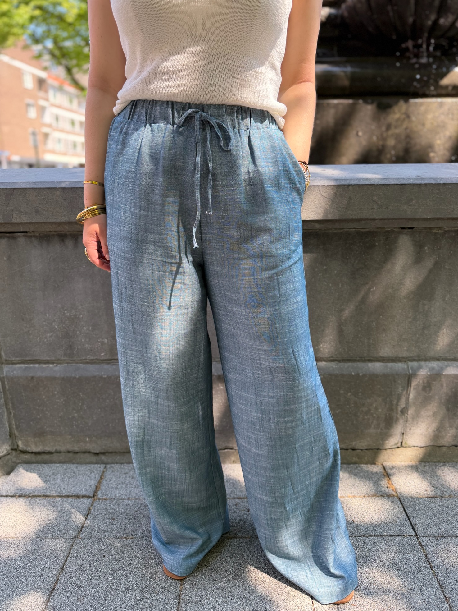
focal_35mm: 25
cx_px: 233
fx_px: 441
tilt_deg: -15.8
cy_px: 308
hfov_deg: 54.9
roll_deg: +0.8
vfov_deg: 69.4
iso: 100
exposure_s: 1/423
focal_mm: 6.76
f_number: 1.78
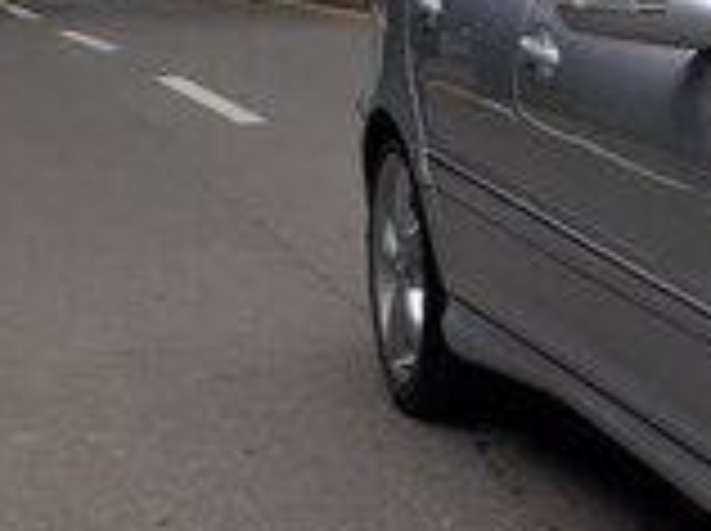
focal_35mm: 113
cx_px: 1328
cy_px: 232
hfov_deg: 14.9
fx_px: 2317
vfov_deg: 13.1
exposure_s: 1/486
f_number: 1.9
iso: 40
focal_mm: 3.6
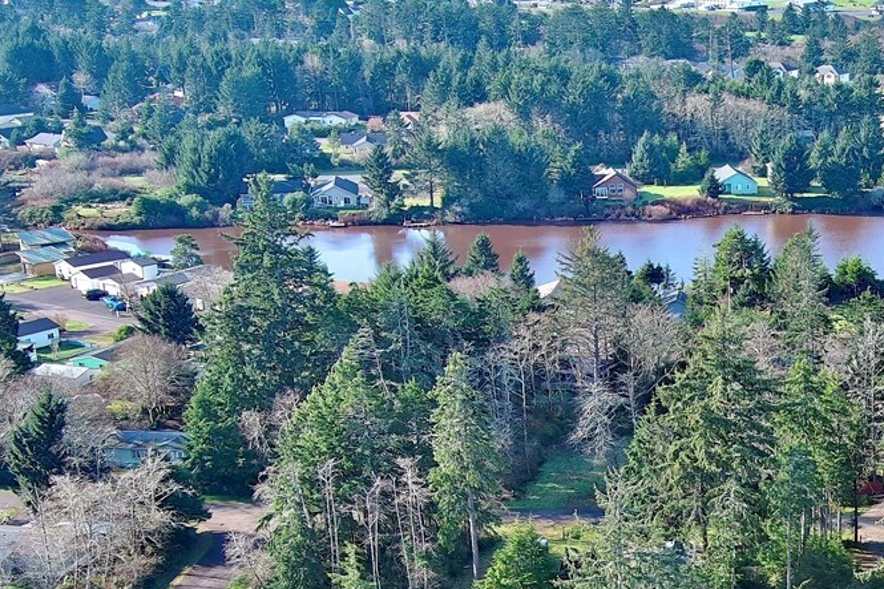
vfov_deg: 17.9
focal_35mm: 74
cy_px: 594
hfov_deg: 26.4
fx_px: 1817
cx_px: 802
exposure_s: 1/364
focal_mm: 10.57
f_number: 2.8
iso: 100
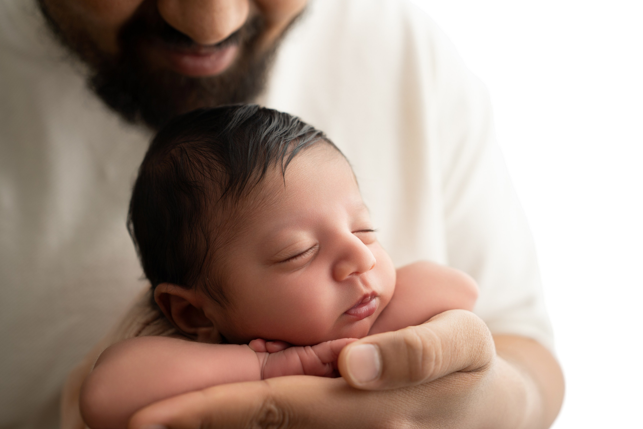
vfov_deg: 33.4
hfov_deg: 48.4
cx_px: 311
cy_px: 229
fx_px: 714
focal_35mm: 40
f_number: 2.8
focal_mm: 35
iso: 100
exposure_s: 1/160
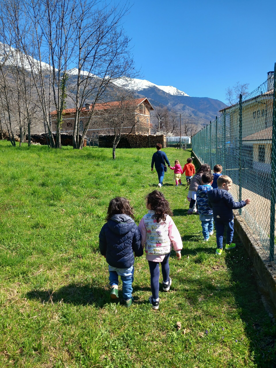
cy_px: 184
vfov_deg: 65.3
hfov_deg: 51.4
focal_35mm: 27
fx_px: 287
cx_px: 138
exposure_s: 1/258
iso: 20
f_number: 1.8
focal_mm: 4
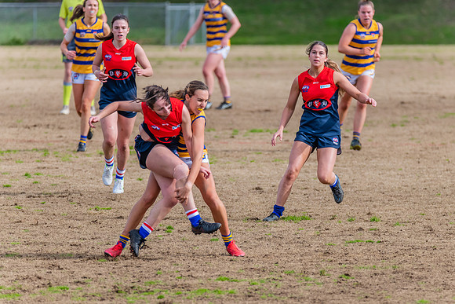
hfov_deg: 4.4
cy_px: 167
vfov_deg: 3.0
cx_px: 250
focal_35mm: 465
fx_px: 5882
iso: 800
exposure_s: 1/2000
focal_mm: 420
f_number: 7.1
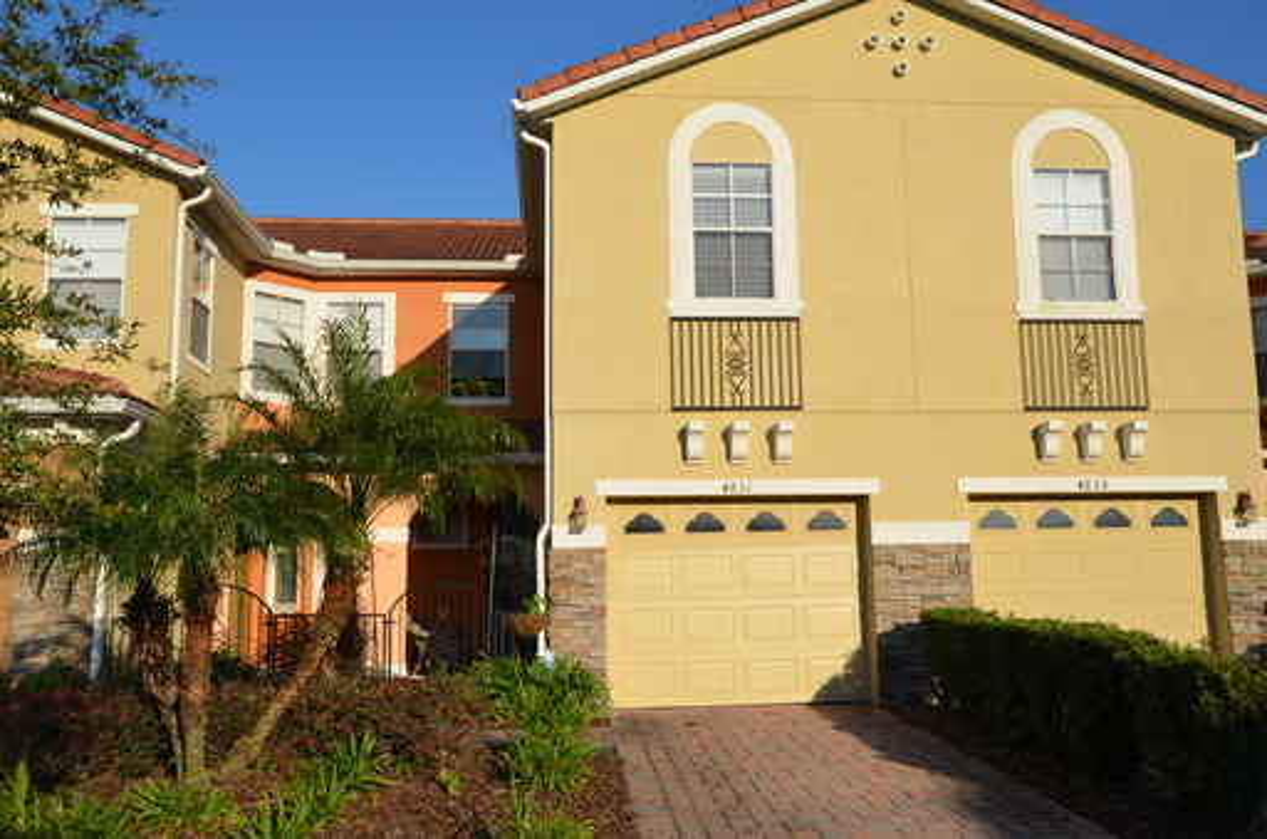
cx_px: 634
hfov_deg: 53.2
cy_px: 420
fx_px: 1264
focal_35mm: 36
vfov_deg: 36.7
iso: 100
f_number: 10
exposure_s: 1/400
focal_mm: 24
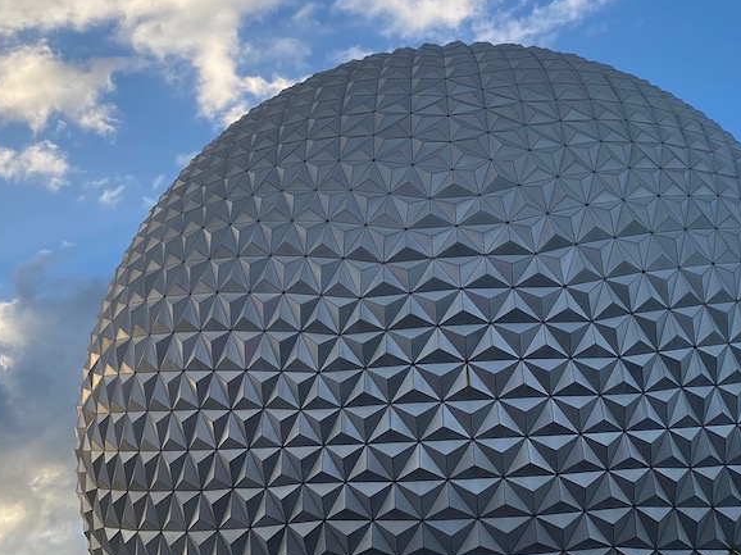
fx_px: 1155
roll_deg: +1.7
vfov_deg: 26.8
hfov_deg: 35.6
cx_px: 364
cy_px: 163
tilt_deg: +32.3
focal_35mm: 54
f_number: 1.8
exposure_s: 1/1653
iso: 32
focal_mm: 4.25
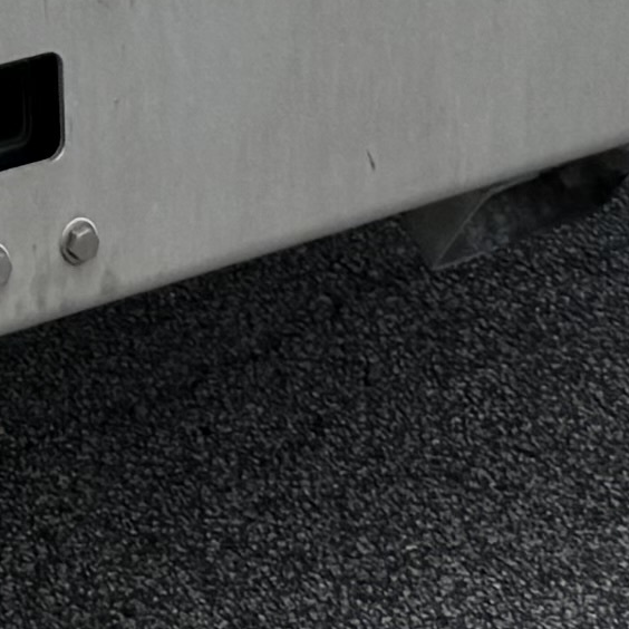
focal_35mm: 215
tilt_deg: -1.7
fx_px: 4420
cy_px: -1530
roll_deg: -0.7
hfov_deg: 7.8
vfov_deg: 6.9
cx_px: -642
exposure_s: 1/4405
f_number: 1.78
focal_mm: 6.76
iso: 80
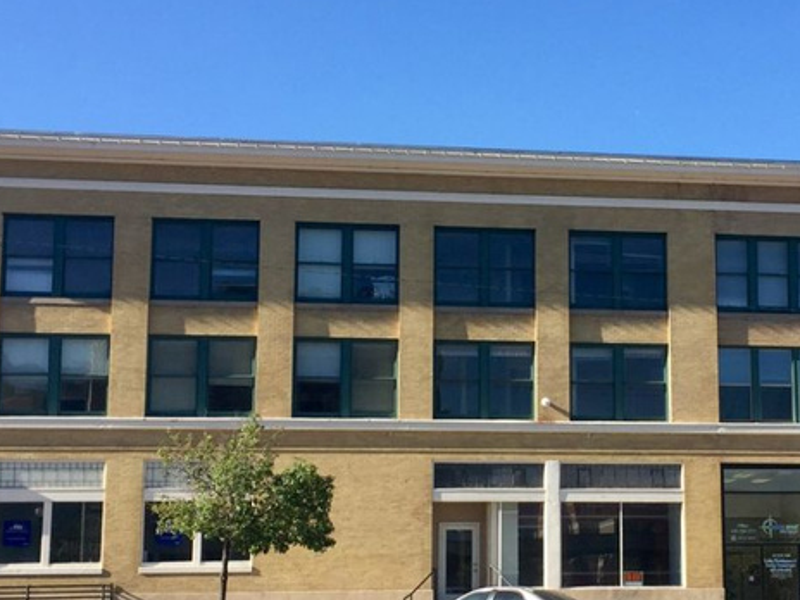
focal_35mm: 64
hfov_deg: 29.8
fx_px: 1479
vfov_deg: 22.8
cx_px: 598
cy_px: 393
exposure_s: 1/920
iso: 32
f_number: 2.2
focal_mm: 4.15
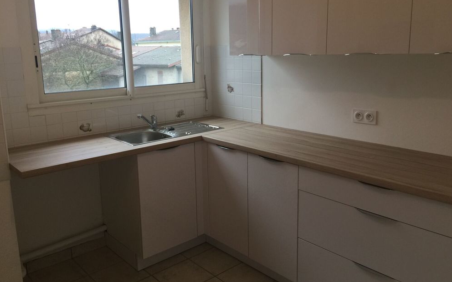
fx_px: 382
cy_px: 131
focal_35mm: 31
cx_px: 227
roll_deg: +1.0
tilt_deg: -10.4
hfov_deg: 61.2
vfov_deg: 40.6
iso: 32
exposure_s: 1/33
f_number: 2.2
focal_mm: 4.15
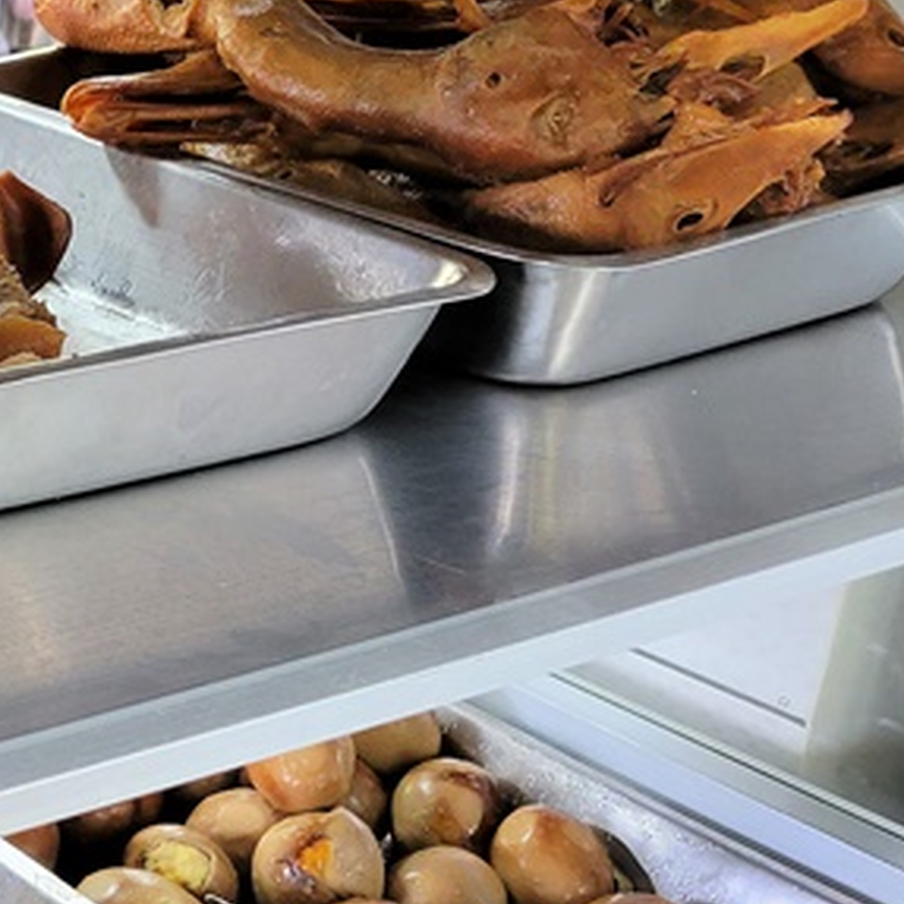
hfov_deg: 17.9
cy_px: 463
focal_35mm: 80
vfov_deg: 21.7
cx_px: -658
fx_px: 2364
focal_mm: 5.4
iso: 200
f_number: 1.8
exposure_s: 1/60
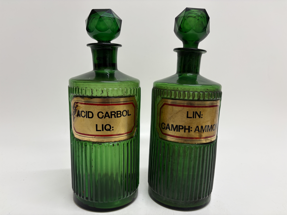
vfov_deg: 53.1
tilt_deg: -9.9
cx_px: 144
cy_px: 108
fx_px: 216
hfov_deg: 67.3
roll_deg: -2.7
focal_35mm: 26
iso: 50
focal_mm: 5.96
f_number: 1.6
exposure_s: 1/100
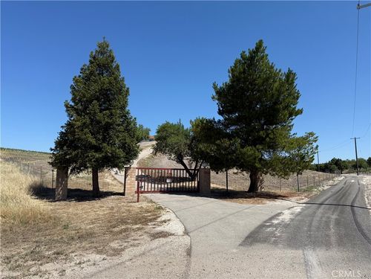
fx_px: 257
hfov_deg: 71.6
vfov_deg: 56.8
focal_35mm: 24
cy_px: 140
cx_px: 186
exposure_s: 1/4975
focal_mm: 6.76
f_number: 1.78
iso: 80
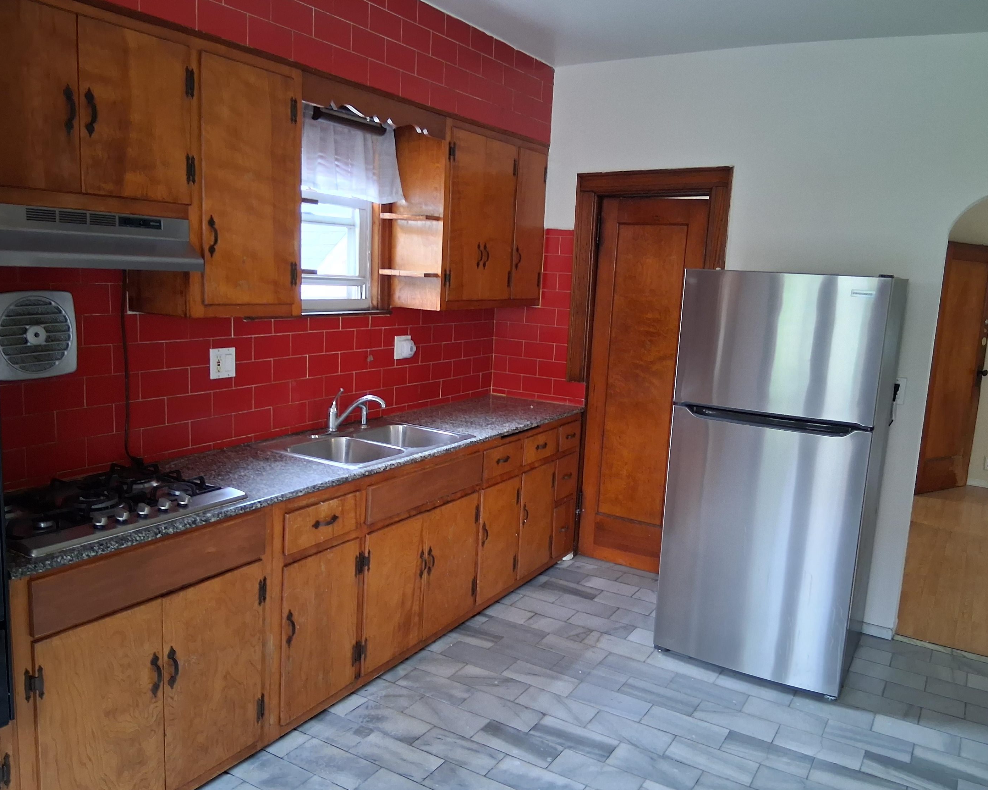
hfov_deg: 62.2
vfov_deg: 51.5
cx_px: 515
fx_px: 819
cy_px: 403
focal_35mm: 28
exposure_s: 1/40
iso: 500
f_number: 1.8
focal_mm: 3.98
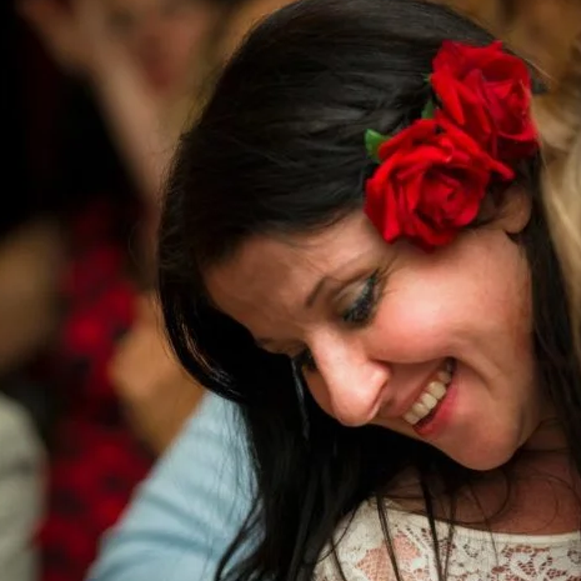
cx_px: 502
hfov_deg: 8.5
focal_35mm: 206
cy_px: 415
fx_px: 3912
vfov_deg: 8.5
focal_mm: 110
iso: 900
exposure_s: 1/250
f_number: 3.2
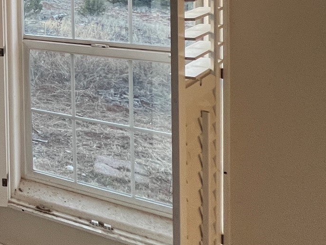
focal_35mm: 39
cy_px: -38
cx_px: -131
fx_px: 367
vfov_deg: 31.7
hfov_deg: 31.6
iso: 160
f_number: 1.8
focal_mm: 1.57
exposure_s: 1/99
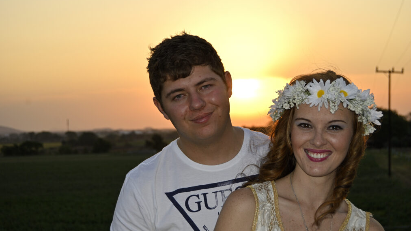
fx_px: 780
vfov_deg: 16.9
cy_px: 111
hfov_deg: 29.5
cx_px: 205
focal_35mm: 72
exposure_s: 1/160
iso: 100
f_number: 5.3
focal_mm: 45
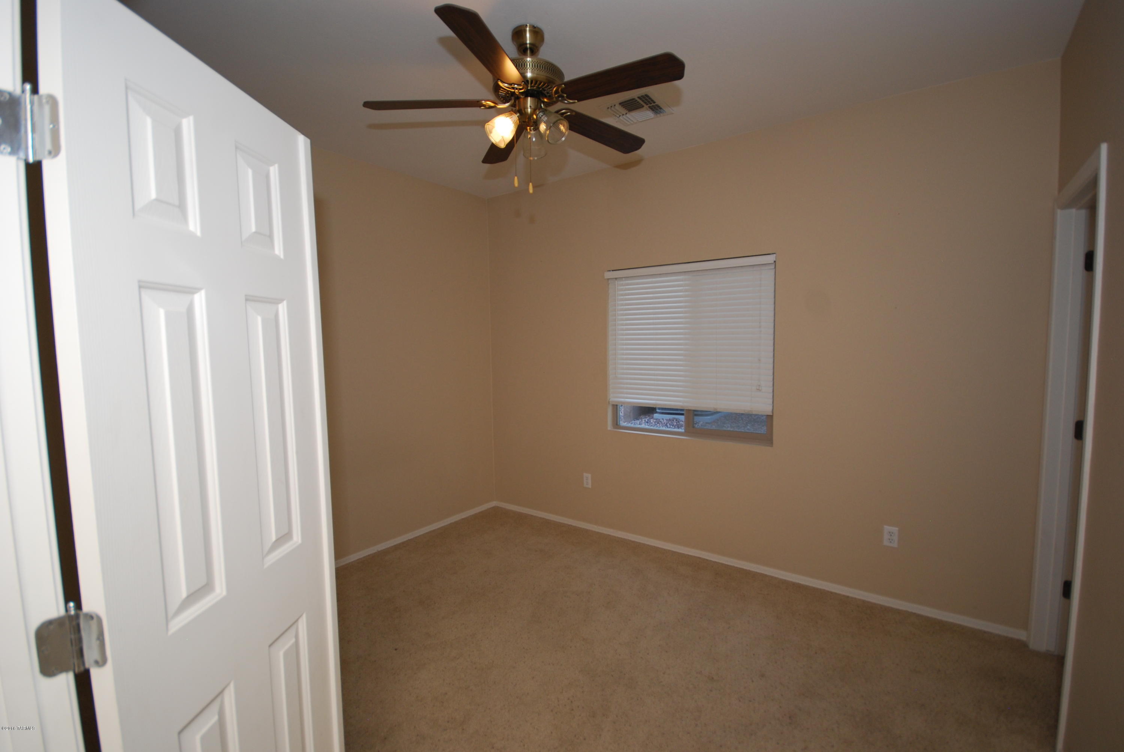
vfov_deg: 77.5
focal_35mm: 15
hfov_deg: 100.3
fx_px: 469
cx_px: 562
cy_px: 376
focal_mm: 10
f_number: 4
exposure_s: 1/60
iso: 280
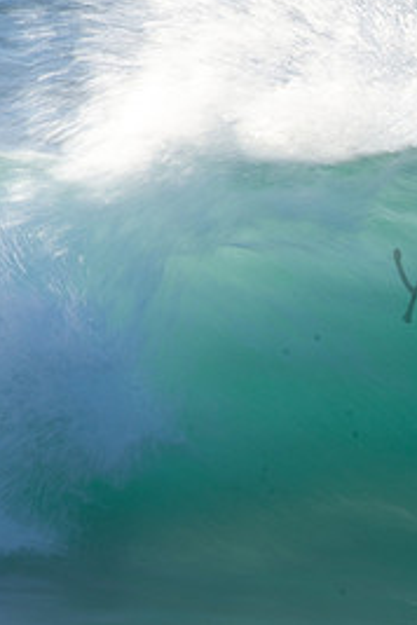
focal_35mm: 1630
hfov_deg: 0.8
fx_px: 28319
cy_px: 266
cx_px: 635
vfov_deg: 1.3
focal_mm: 500
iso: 100
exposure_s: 1/25
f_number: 22
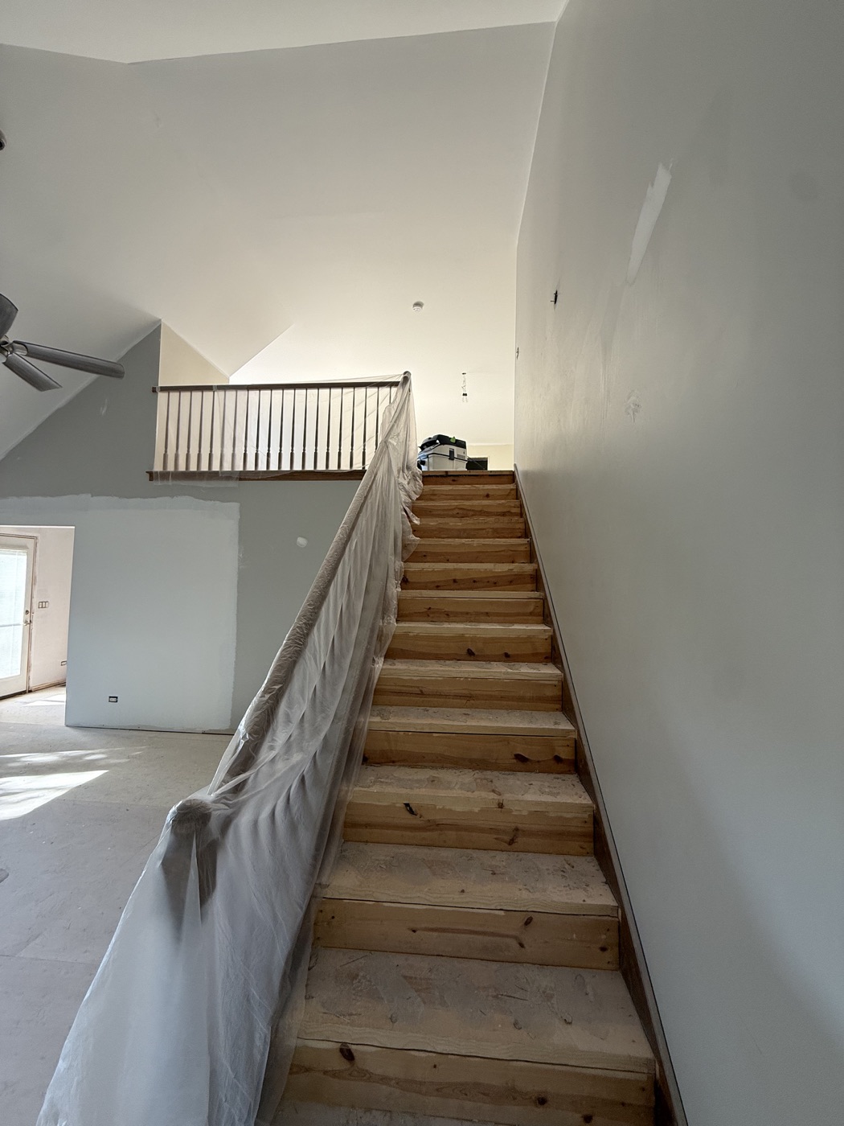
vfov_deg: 102.1
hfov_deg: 85.7
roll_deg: -1.4
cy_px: 563
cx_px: 422
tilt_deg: +3.2
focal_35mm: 14
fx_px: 455
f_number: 2.2
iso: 100
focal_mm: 2.22
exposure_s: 1/99
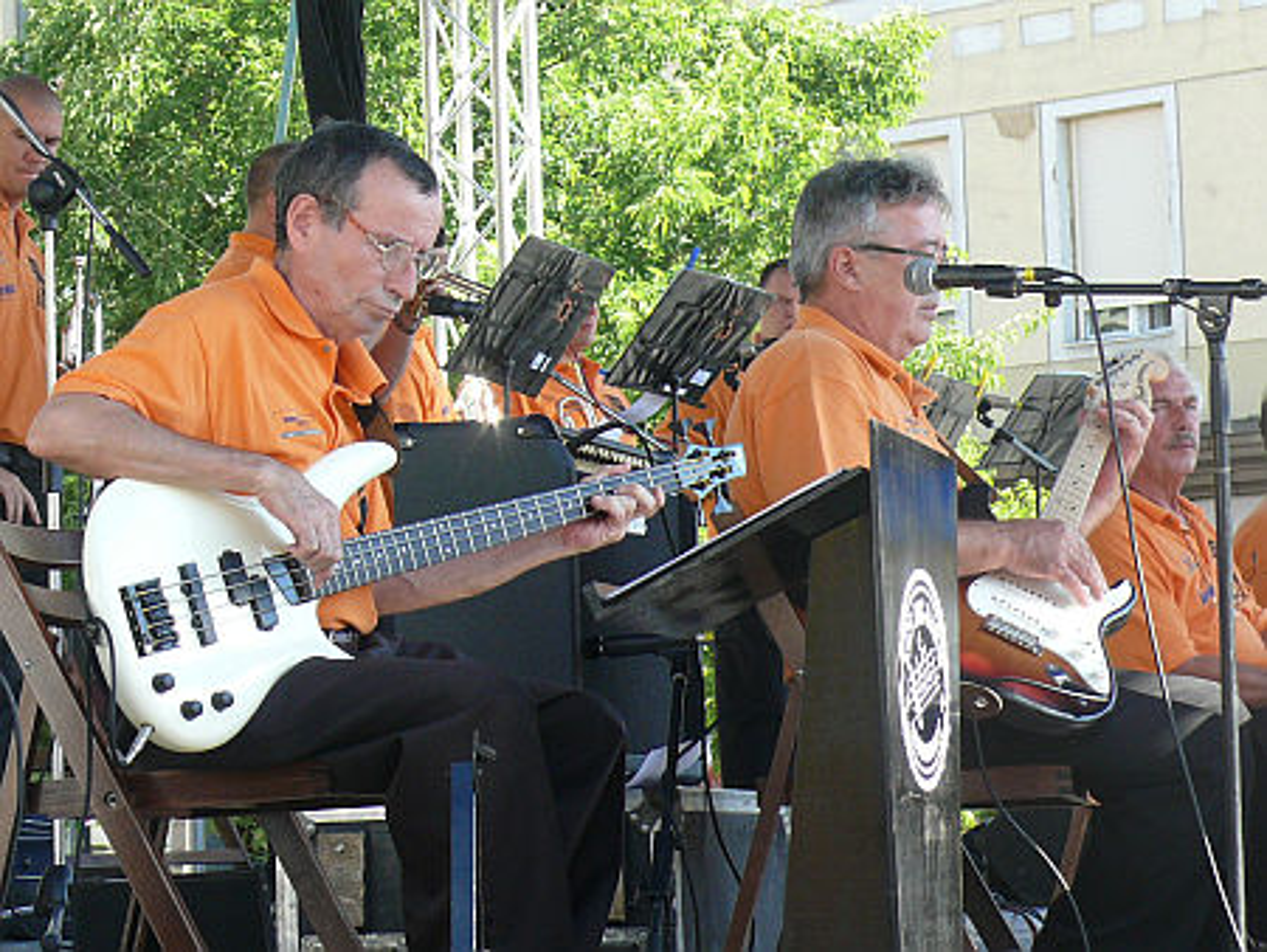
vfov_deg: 11.8
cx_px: 634
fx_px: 4614
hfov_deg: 15.6
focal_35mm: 126
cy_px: 476
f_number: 4
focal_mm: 15.1
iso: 100
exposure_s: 1/160
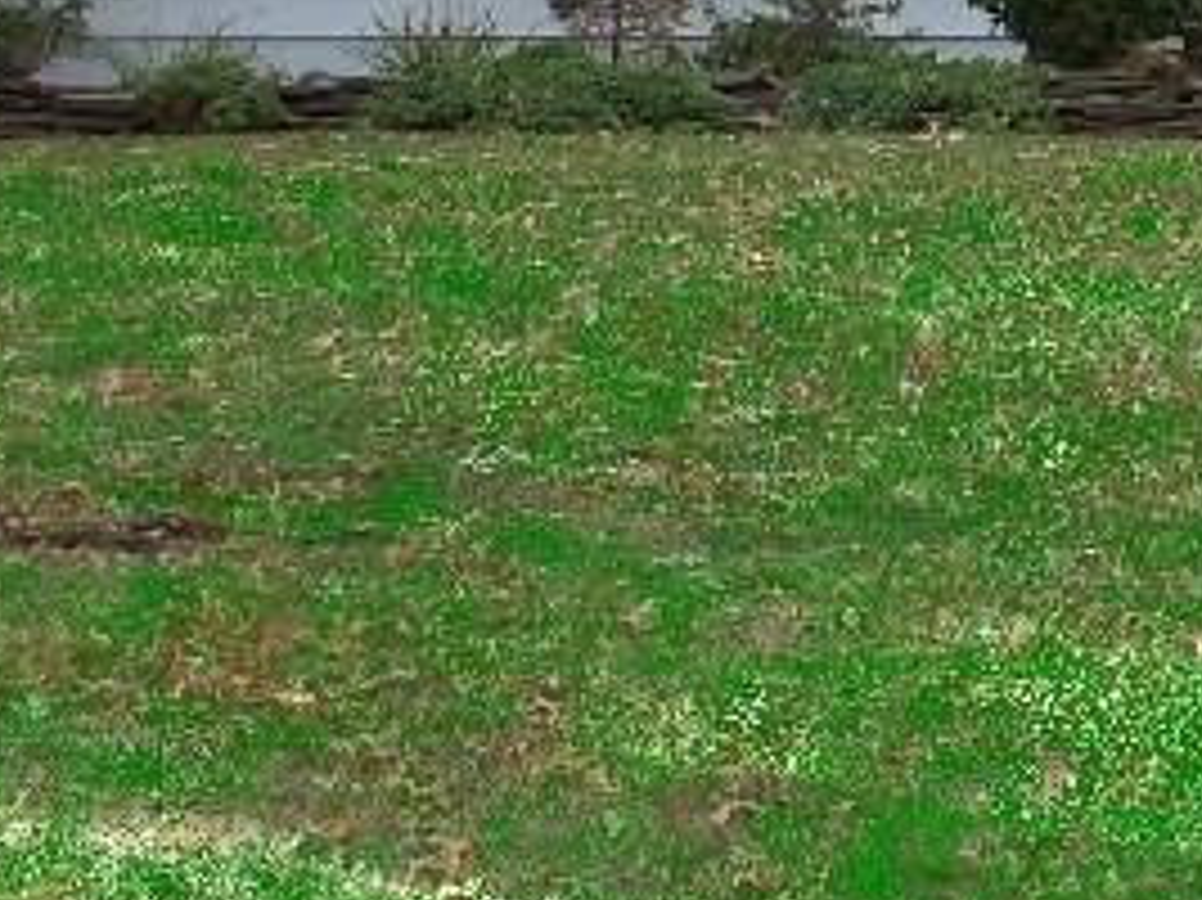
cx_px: 1337
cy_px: 171
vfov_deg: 10.4
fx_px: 4929
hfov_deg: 13.6
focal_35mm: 142
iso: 80
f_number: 2.8
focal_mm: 6.2
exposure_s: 1/422
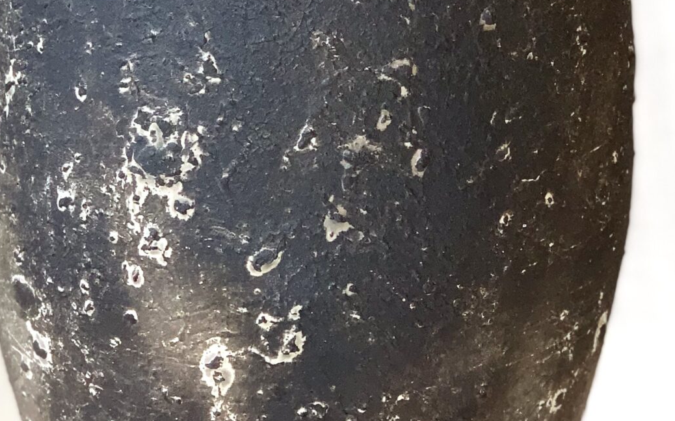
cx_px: 273
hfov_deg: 15.4
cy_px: 63
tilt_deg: -20.2
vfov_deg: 9.6
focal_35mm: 136
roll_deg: +0.8
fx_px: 2501
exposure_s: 1/89
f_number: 2.4
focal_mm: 6
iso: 40
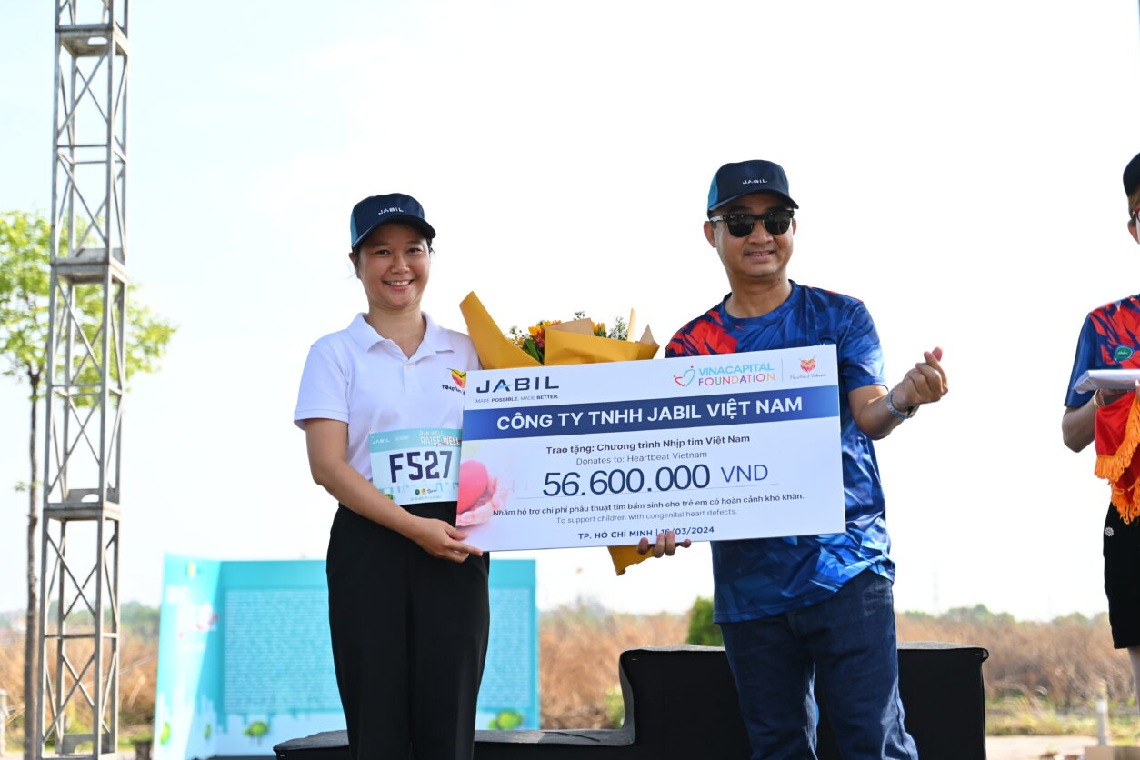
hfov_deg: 38.9
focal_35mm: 51
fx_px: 1615
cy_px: 386
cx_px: 575
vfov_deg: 26.5
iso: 100
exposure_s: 1/800
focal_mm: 50
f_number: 2.8
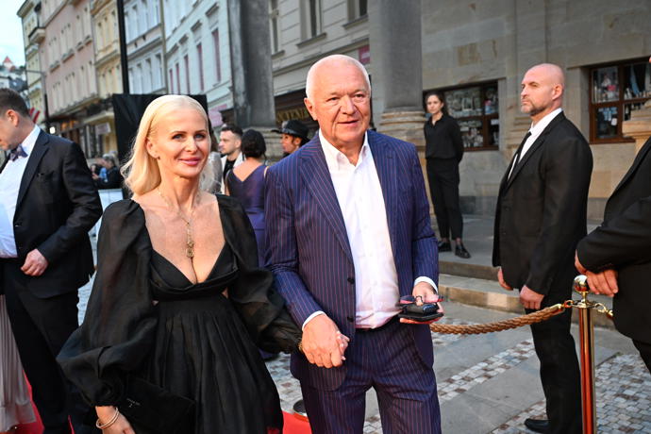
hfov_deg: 55.8
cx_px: 326
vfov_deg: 38.9
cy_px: 217
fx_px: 615
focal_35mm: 34
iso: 2500
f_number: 4.5
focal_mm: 34
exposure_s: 1/320
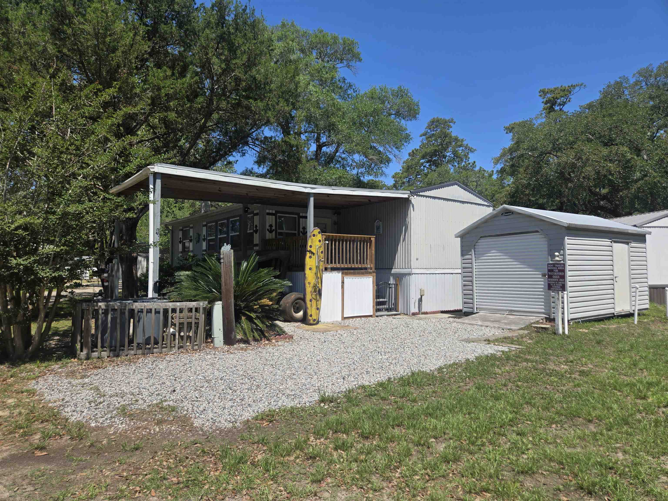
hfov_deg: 73.9
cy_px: 250
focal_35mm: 23
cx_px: 334
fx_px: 444
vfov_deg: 58.9
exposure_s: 1/1756
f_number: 1.8
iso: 25
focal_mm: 5.4
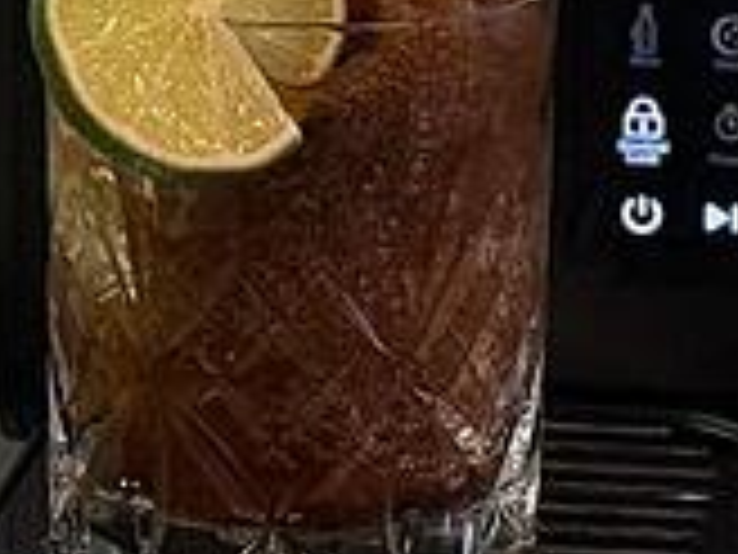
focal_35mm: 281
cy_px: -640
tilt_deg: -8.7
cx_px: 522
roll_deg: -1.1
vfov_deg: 5.2
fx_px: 5991
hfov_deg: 7.0
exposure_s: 1/50
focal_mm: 6.76
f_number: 1.78
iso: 100
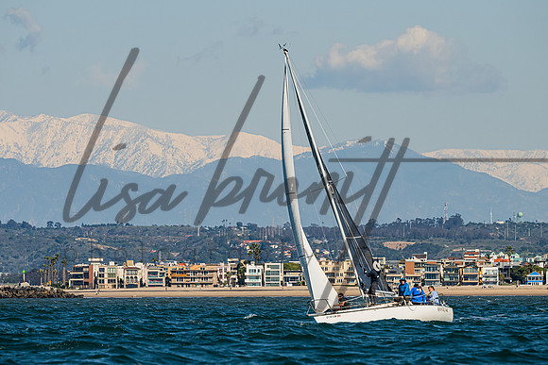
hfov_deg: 5.5
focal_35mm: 374
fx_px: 5700
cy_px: 187
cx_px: 270
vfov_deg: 3.7
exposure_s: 1/2000
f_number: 8
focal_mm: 280
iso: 400
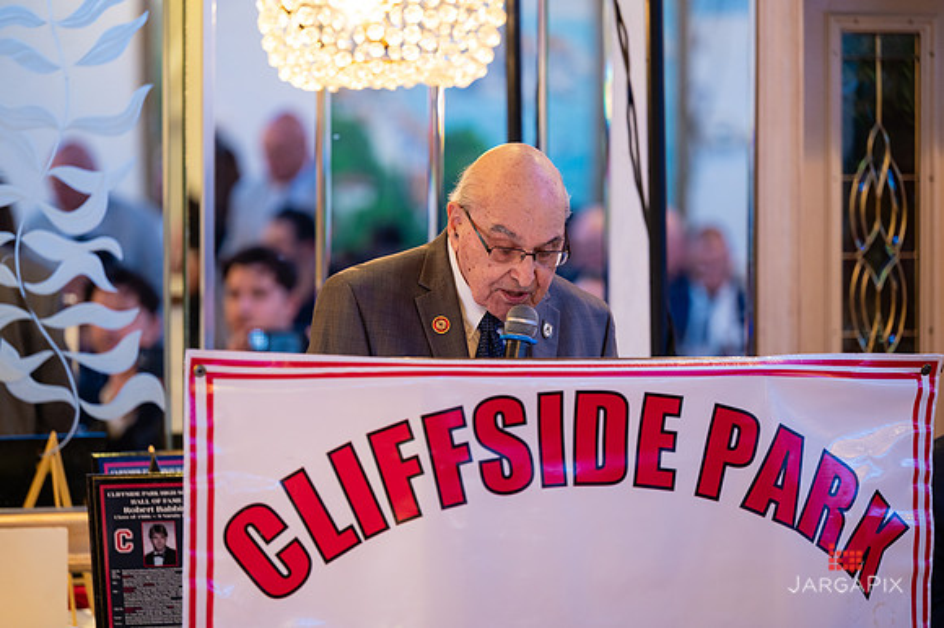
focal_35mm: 177
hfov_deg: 11.6
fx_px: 4628
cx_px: 463
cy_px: 311
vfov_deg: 7.8
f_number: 3.2
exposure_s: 1/125
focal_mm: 170
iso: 1250
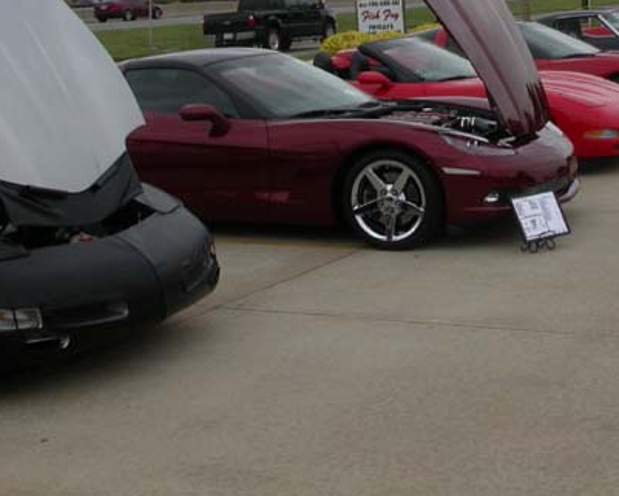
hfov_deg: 25.5
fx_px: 1356
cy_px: 51
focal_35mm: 74
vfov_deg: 20.3
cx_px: 438
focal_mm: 7.85
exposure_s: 1/333
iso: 100
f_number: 7.5
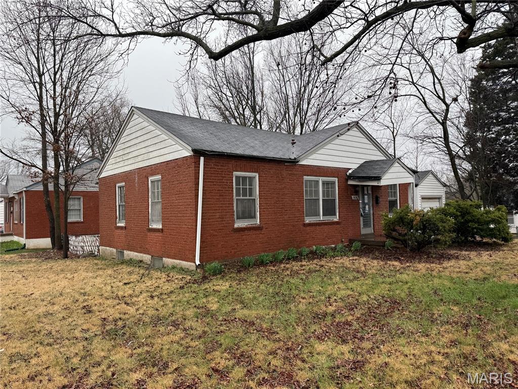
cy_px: 194
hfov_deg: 71.6
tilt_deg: -1.7
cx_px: 259
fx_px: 359
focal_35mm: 24
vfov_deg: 56.8
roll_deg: +0.8
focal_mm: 6.76
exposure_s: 1/868
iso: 80
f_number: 1.78
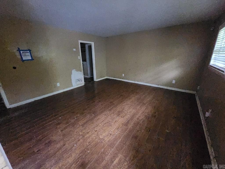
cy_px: 84
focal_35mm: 13
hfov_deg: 106.2
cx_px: 112
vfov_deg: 89.9
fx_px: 84
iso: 2500
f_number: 2.2
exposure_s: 1/24
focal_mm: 2.2
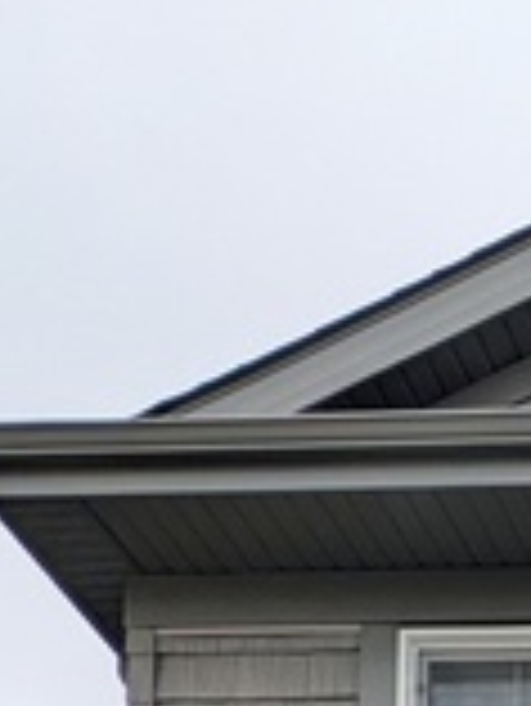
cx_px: 1235
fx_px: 2594
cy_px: 1574
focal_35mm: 127
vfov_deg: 12.8
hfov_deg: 10.3
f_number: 1.89
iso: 47
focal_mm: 5.43
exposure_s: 1/1093
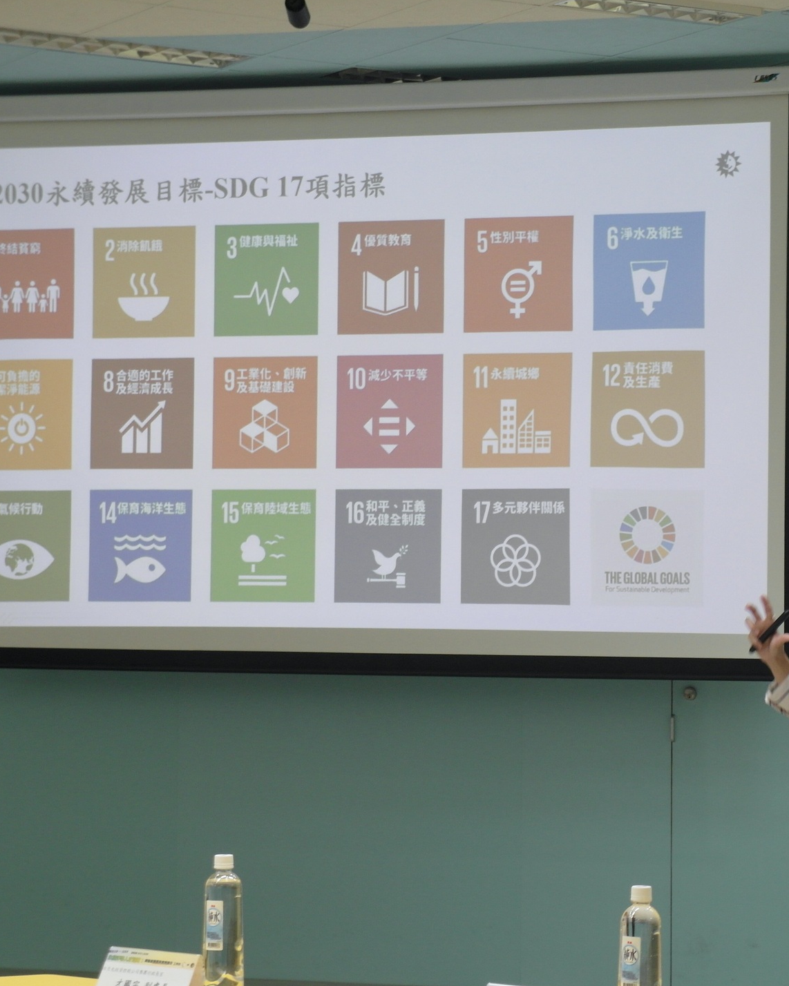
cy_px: 494
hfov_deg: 14.6
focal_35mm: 105
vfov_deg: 18.3
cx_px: 567
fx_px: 3066
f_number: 3.4
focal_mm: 17.3
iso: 200
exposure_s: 1/60
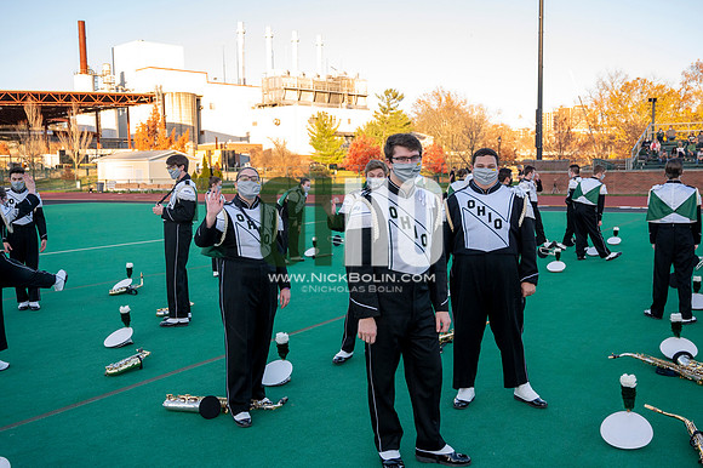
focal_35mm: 34
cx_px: 352
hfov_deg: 55.1
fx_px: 673
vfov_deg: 38.3
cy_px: 234
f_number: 4
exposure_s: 1/2500
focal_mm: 34.5
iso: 2000
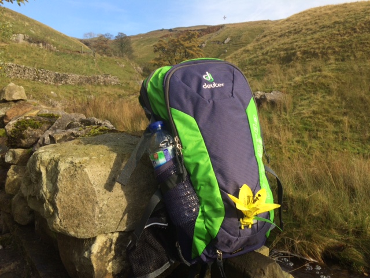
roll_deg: +0.4
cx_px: 185
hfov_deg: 61.7
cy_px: 139
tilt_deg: -0.9
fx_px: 310
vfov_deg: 48.2
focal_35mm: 29
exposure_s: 1/641
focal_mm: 4.15
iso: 32
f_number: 2.2
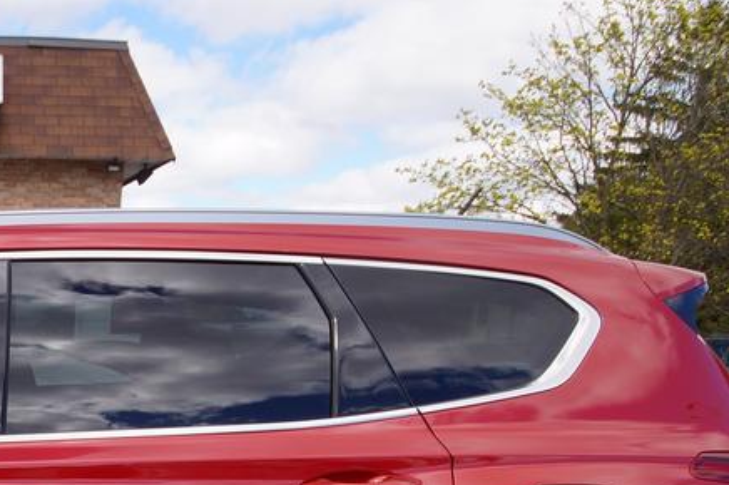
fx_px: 890
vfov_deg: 27.5
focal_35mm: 44
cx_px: -125
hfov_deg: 35.8
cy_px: 550
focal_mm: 10
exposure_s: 1/125
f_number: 8
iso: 100
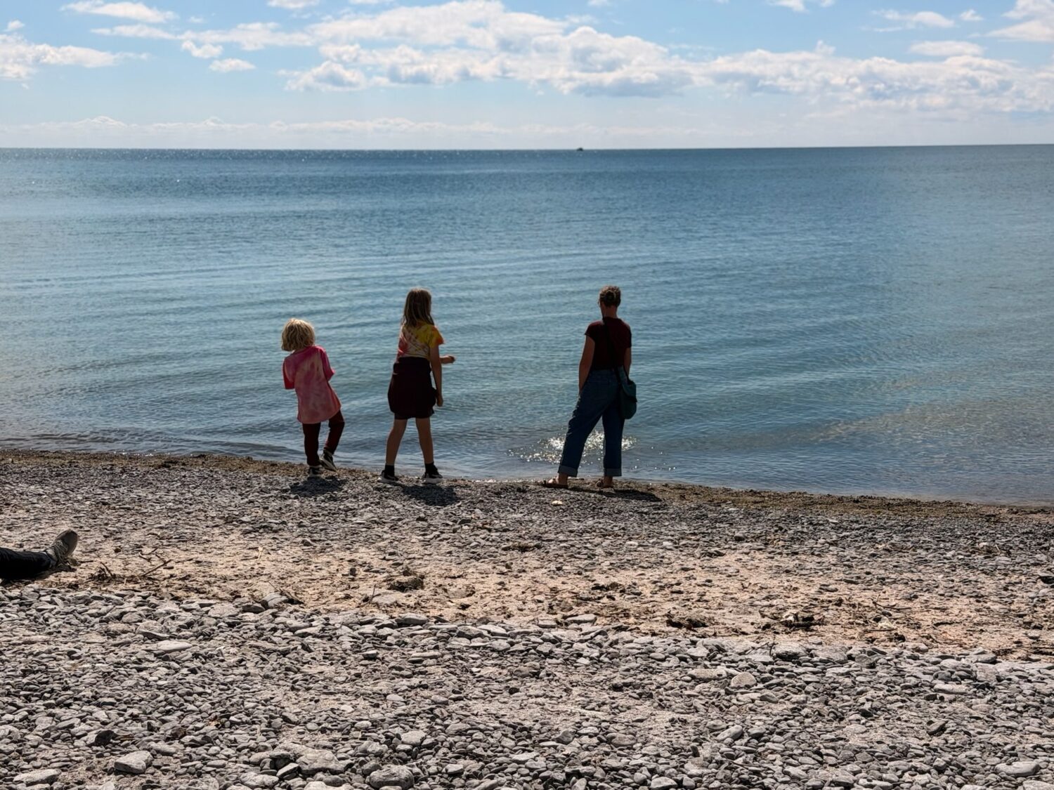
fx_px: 1462
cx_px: 527
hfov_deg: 39.7
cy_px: 395
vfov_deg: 30.3
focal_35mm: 48
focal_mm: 6.76
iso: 64
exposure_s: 1/13333
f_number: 1.78
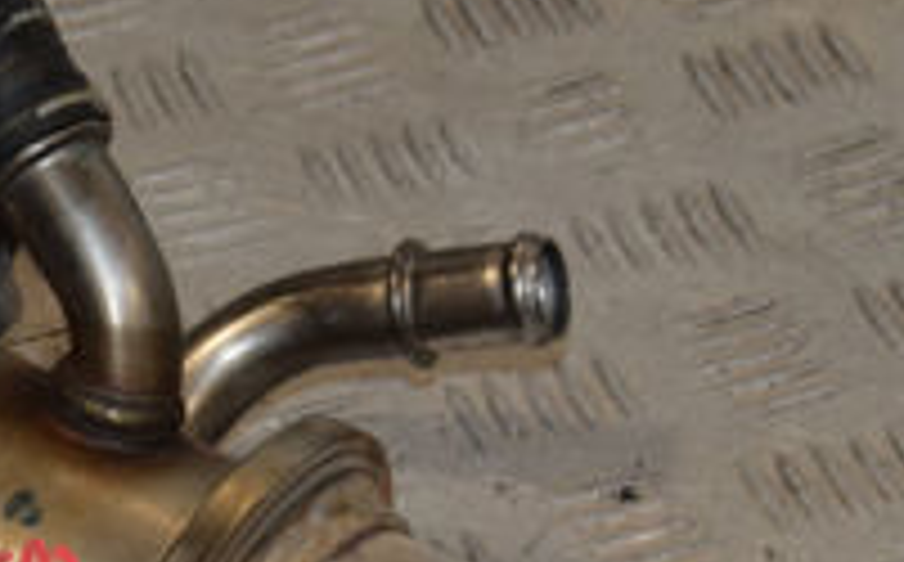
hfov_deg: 10.7
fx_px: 4797
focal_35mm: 195
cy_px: 598
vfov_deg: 6.7
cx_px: 229
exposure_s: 1/200
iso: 800
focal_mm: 40
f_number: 9
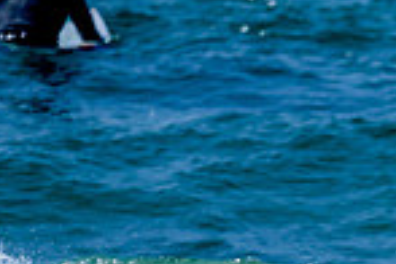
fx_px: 40444
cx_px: 650
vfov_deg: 0.4
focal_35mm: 3677
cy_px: 255
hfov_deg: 0.6
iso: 200
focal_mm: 800
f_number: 6.3
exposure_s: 1/2000
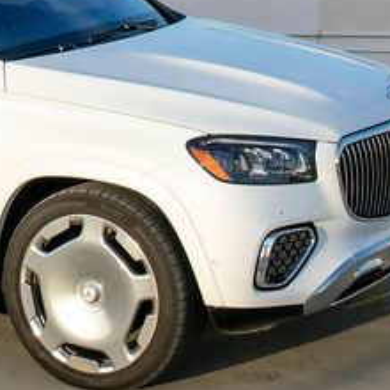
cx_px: -41
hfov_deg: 10.1
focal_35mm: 172
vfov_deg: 10.0
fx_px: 2192
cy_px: -102
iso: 400
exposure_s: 1/1600
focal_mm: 29
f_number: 7.1
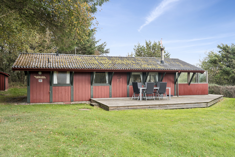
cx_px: 118
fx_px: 202
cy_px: 78
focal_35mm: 31
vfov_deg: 42.3
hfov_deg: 60.3
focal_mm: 31
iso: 200
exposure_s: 1/160
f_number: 4.5
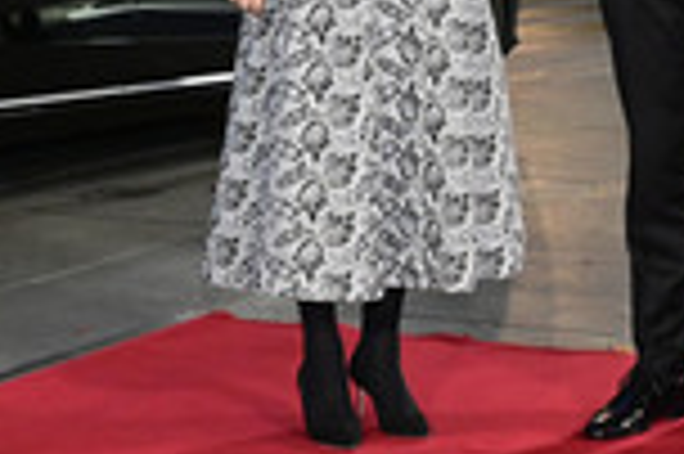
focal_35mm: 110
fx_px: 2088
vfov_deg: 12.2
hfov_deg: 18.1
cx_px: 686
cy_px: -81
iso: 5000
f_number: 5
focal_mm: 37
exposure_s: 1/160
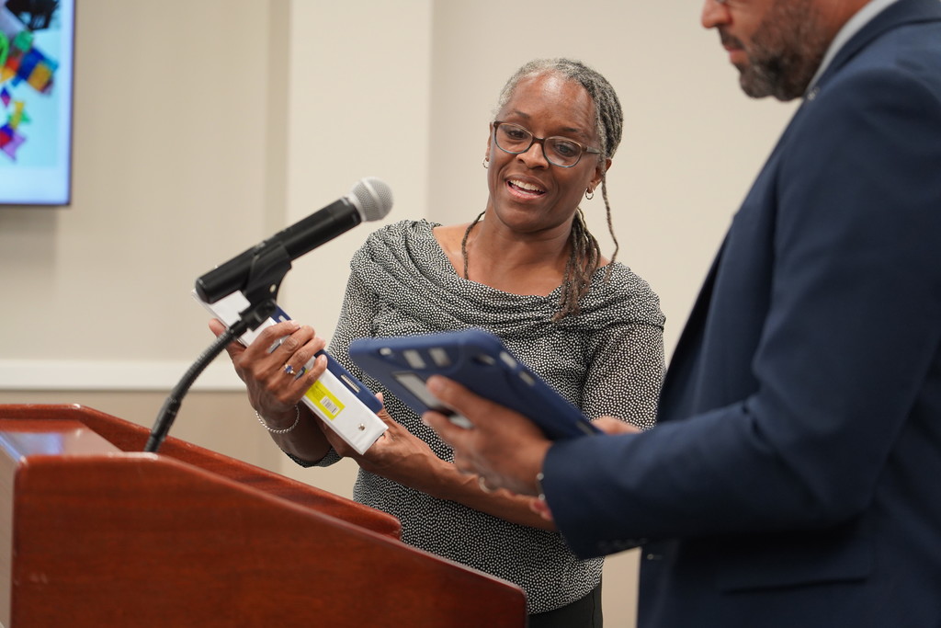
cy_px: 314
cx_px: 470
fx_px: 2745
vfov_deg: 13.0
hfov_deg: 19.5
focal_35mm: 105
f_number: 4
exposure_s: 1/160
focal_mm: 105
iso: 2000
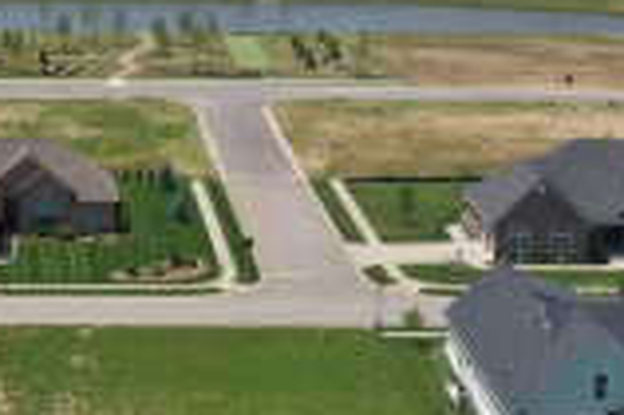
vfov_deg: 10.2
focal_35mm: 133
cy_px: -12
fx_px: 2303
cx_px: 4
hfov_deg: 15.2
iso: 100
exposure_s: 1/500
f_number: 6.3
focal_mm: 10.26
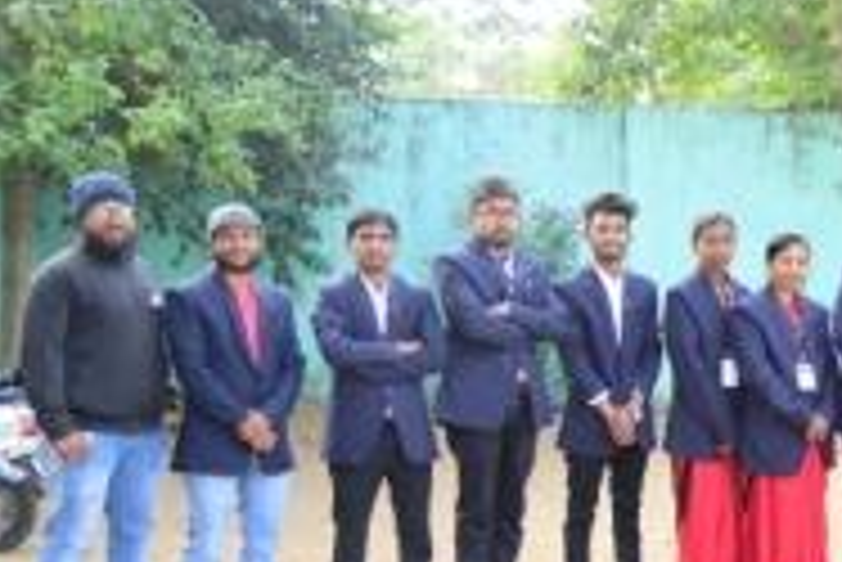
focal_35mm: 91
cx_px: 1004
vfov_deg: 15.0
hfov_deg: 20.9
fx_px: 2130
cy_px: 429
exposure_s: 1/125
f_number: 4
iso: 200
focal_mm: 38
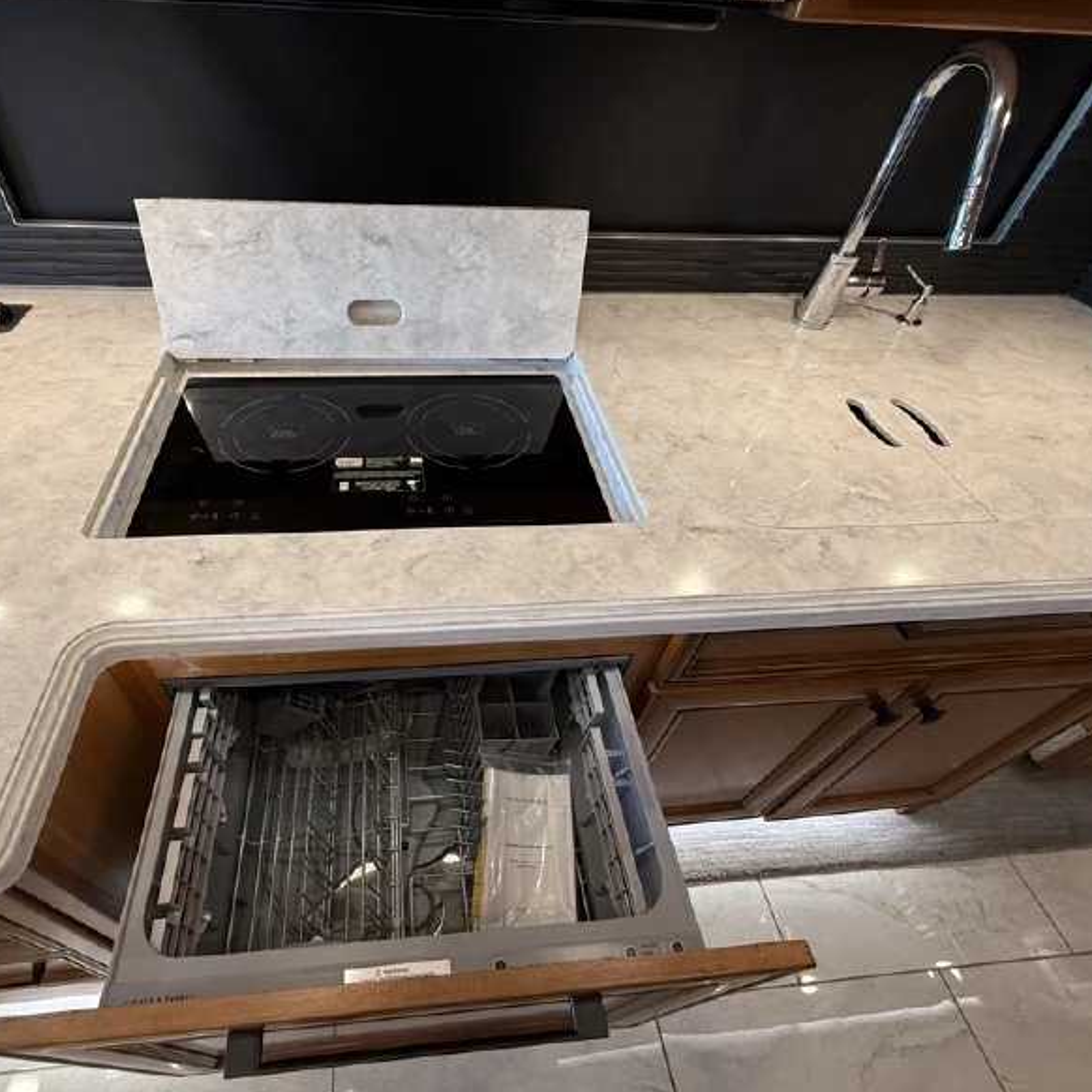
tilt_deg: -46.1
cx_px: 458
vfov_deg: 84.0
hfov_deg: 83.3
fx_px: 607
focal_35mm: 17
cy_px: 550
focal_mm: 2.22
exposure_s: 1/99
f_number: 2.2
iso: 250
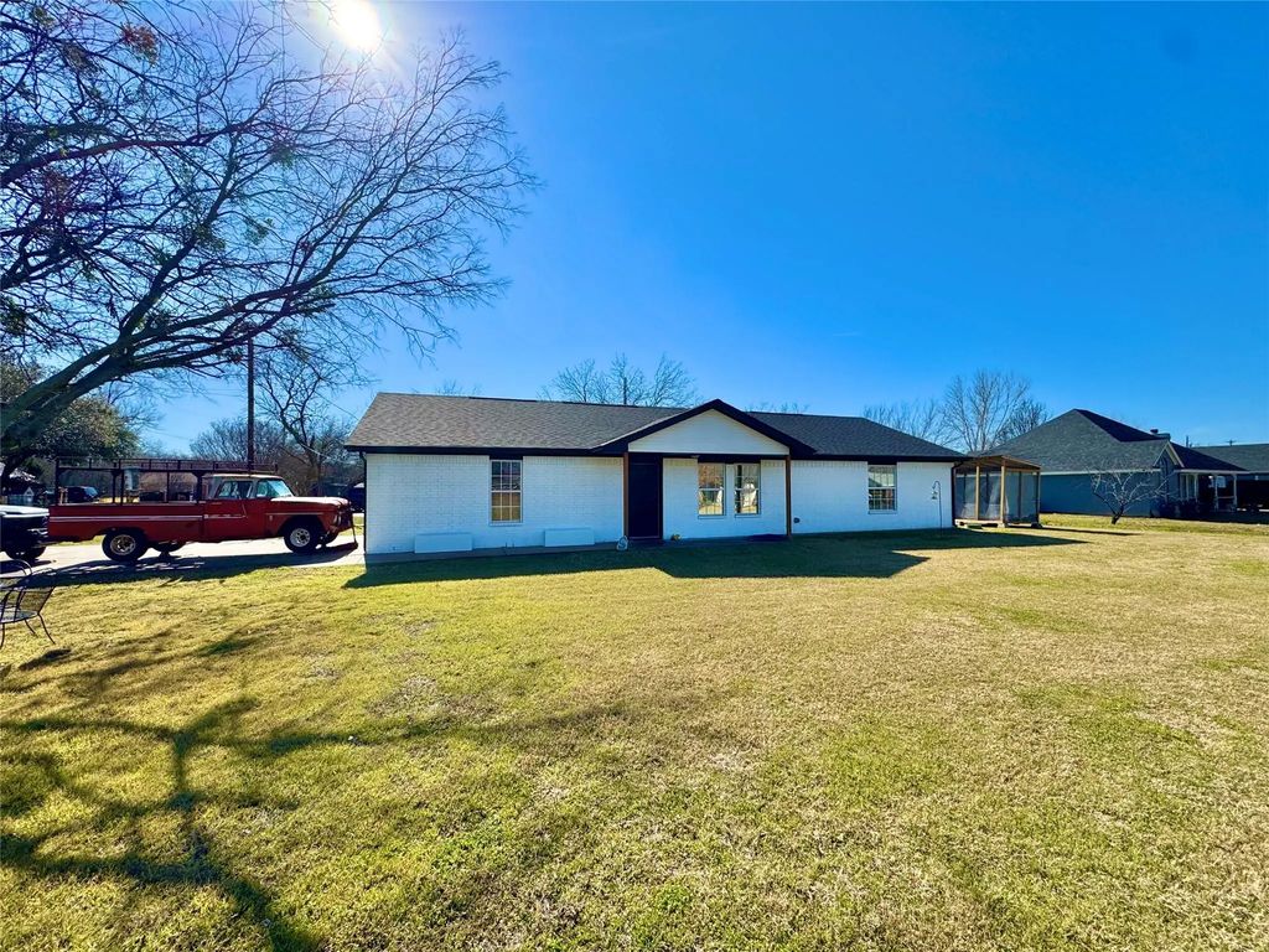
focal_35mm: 14
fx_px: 513
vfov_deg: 85.7
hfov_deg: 102.1
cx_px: 634
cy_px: 476
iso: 50
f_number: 2.2
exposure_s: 1/2770
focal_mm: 2.22
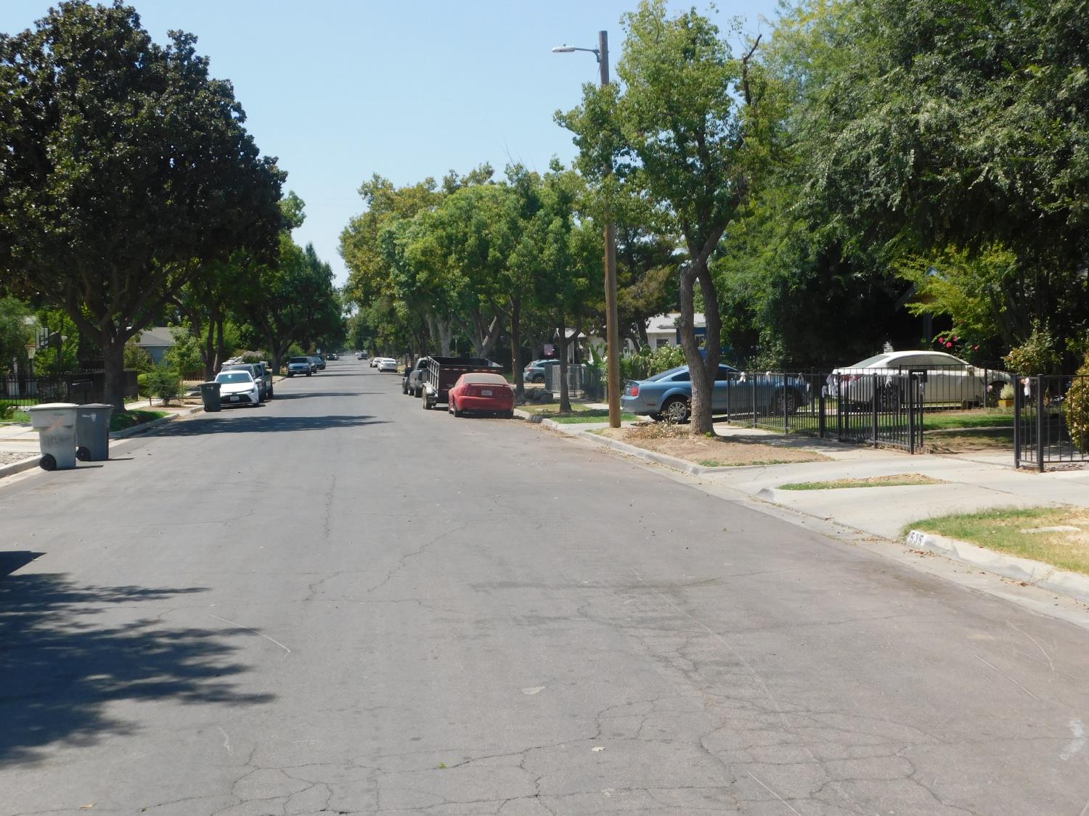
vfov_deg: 32.2
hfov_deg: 42.1
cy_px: 408
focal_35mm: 45
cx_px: 544
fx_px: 1416
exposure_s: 1/1000
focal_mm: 8
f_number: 3.7
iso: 125
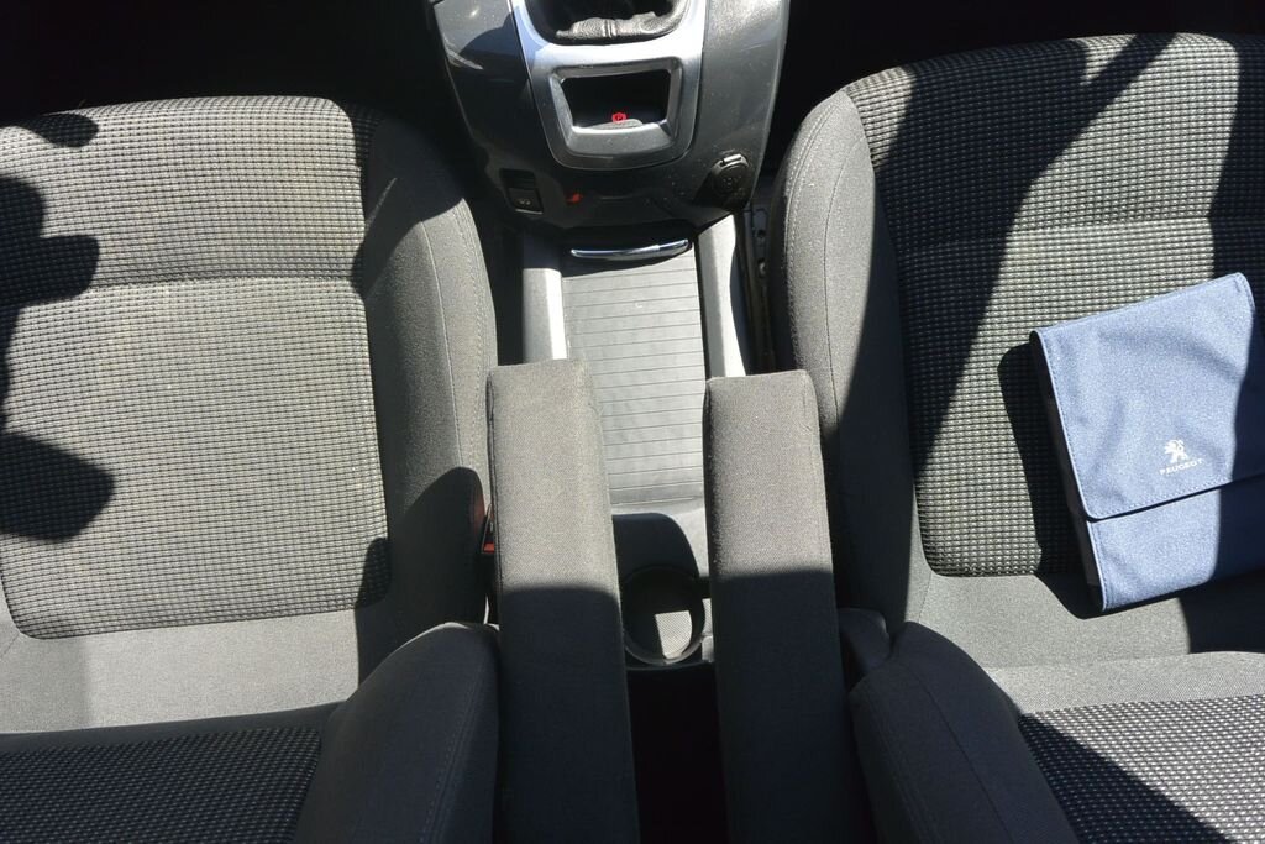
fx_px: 1054
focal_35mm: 30
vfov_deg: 43.6
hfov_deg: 61.9
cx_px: 632
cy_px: 422
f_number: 4
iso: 200
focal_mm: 11.4
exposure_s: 1/250
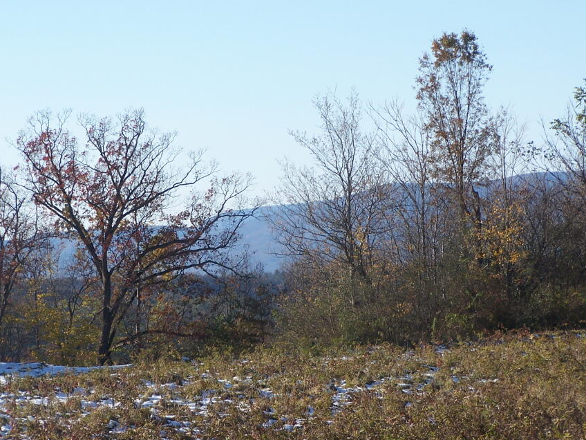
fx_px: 3250
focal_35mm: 192
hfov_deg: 10.3
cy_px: 200
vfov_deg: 7.7
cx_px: 305
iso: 80
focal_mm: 26.4
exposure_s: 1/640
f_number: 3.2
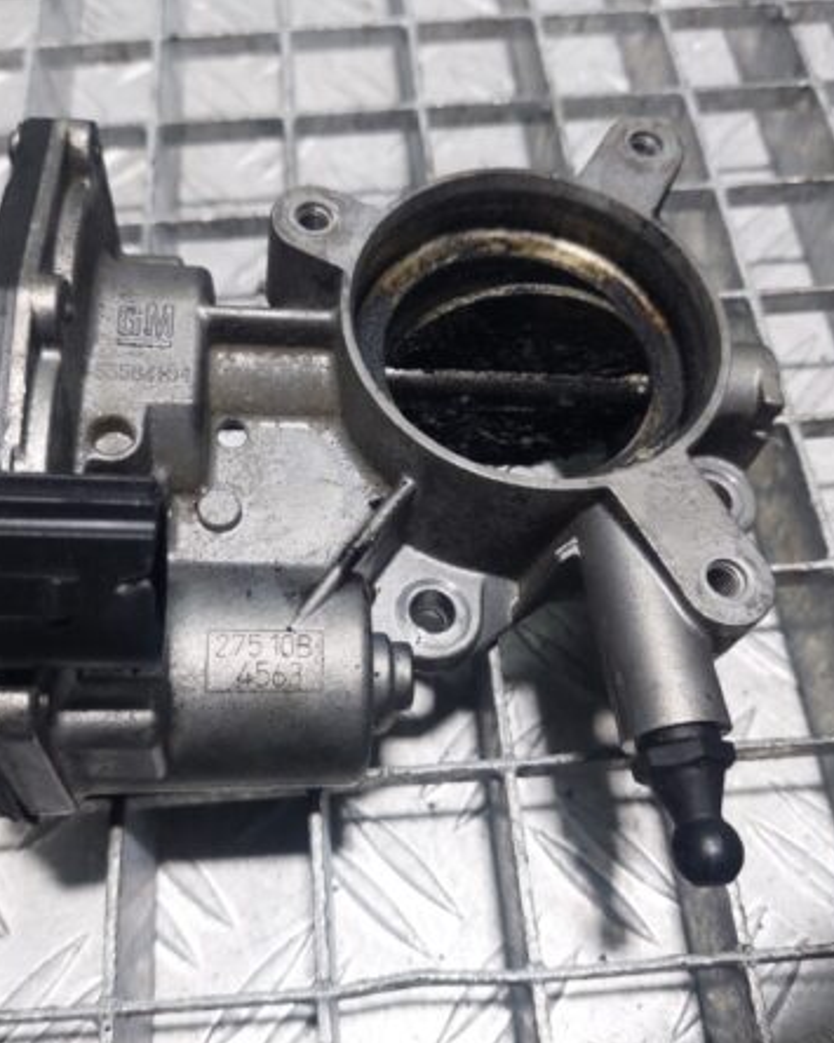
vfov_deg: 54.2
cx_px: 390
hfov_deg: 44.5
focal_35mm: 33
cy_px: 524
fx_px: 1019
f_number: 1.8
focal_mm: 5.23
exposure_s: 1/100
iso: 80
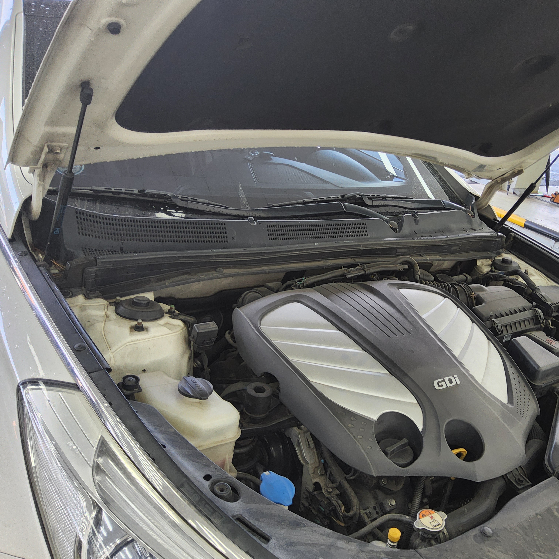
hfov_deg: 53.6
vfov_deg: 54.0
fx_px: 548
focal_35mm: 30
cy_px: 279
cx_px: 343
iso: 80
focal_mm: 3.08
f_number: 2
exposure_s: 1/120
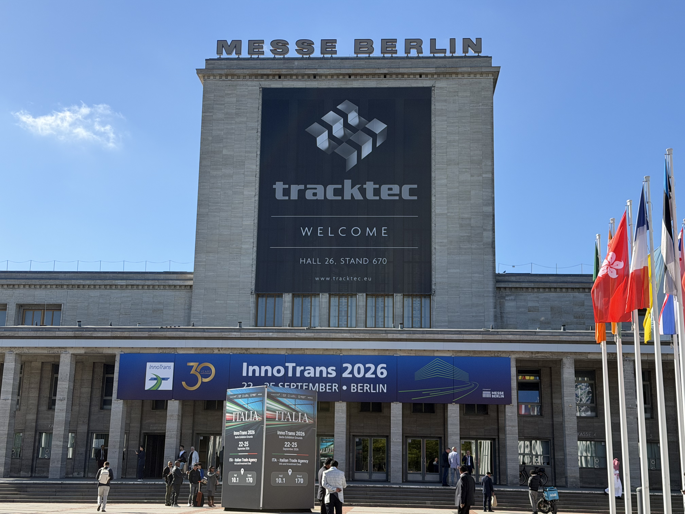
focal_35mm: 48
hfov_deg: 39.7
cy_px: 257
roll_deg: -1.0
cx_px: 342
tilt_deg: +13.3
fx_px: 950
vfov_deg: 30.3
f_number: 1.78
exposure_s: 1/3534
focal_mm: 6.76
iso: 64
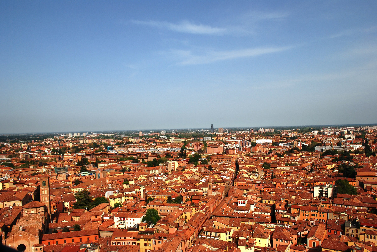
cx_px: 188
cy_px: 126
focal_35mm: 27
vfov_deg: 48.0
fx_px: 283
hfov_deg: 67.3
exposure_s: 1/400
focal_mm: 18
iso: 100
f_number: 10
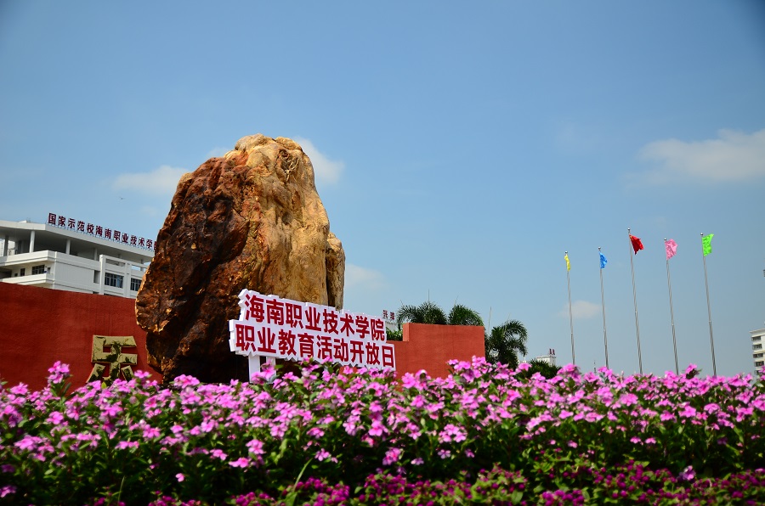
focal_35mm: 36
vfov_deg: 36.7
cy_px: 253
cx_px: 382
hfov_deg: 53.2
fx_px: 763
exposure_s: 1/2500
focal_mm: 24
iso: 100
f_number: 2.8
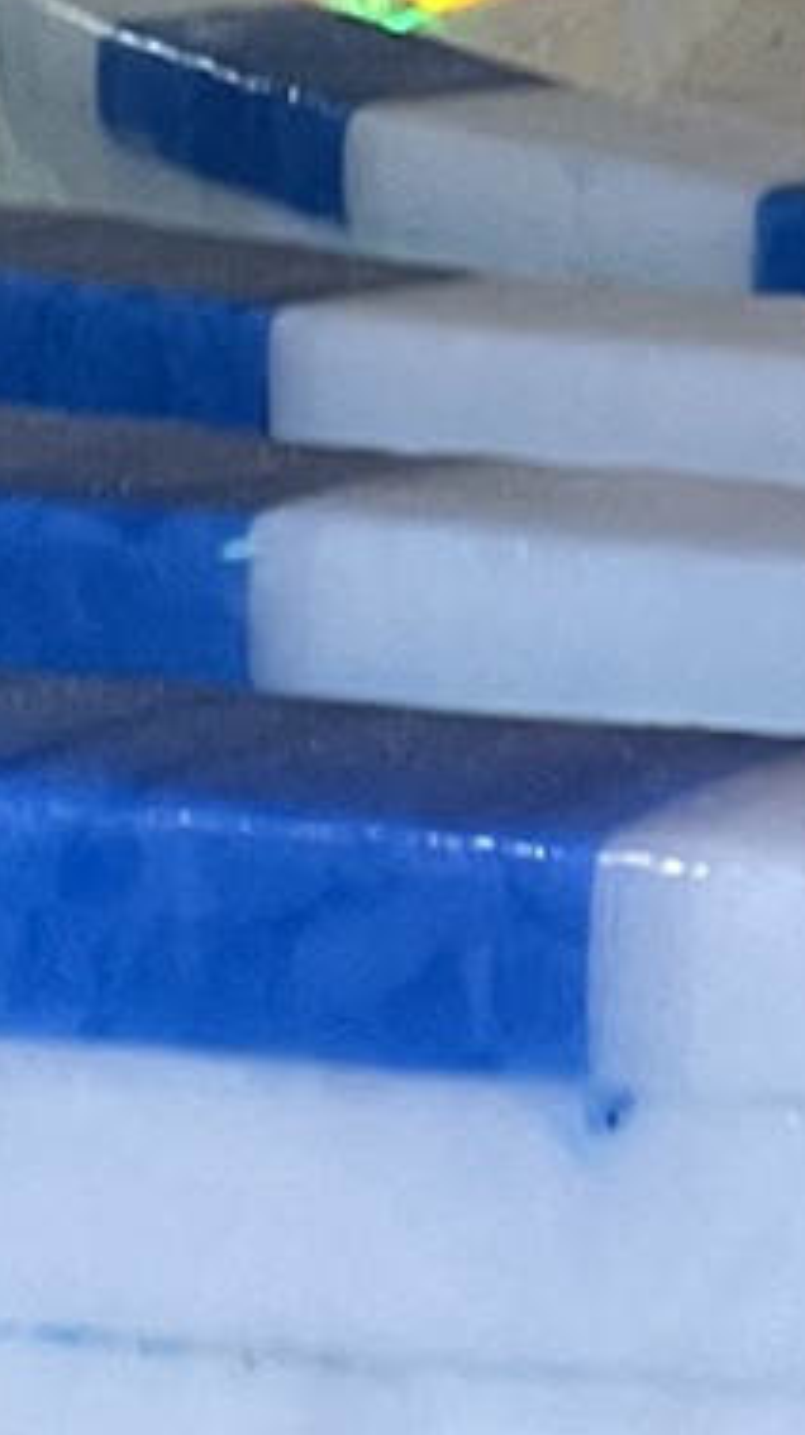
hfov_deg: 7.7
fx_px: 5705
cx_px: 1705
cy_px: -292
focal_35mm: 150
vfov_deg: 13.9
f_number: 1.6
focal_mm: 4.2
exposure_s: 1/50
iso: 200
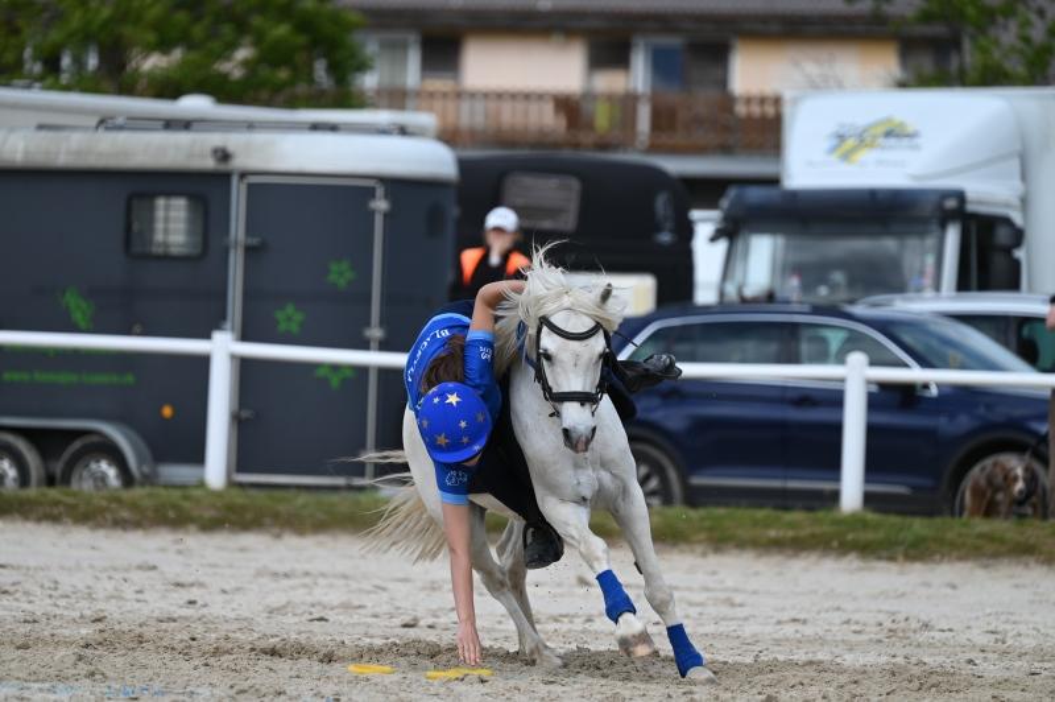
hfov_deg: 6.9
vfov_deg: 4.6
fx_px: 8784
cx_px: 528
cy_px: 351
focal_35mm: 300
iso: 250
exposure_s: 1/1250
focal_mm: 300
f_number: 5.3
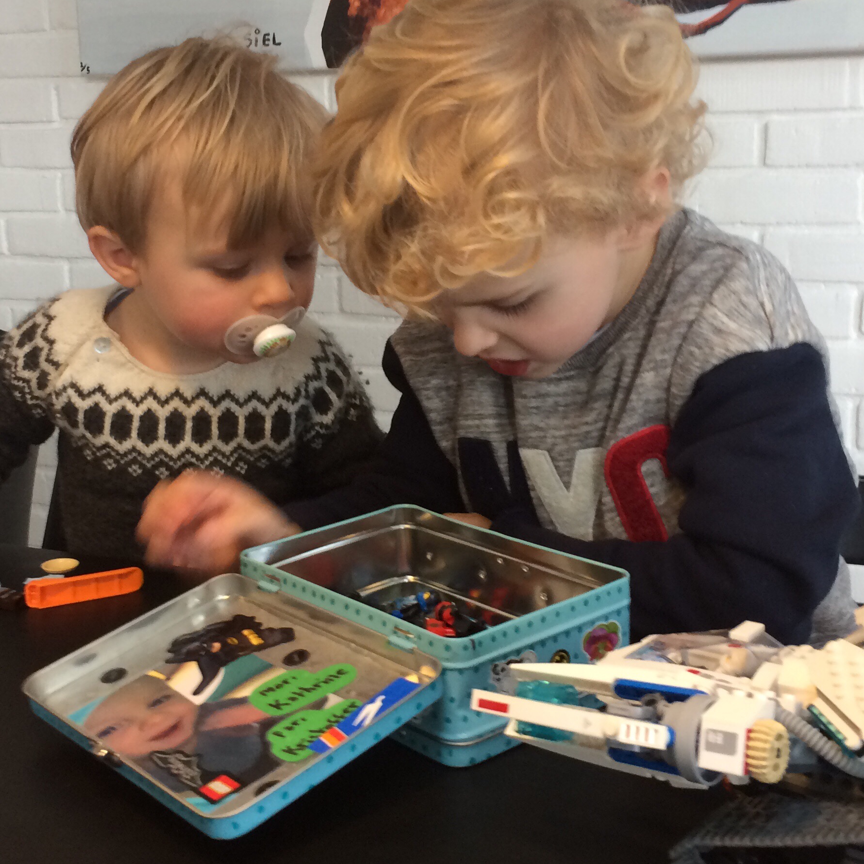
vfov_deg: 36.0
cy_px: 390
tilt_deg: -13.9
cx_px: 372
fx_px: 1327
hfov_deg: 36.0
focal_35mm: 47
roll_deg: -2.2
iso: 100
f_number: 2.2
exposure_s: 1/33
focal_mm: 4.15
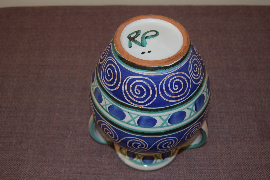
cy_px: 90
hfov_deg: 41.1
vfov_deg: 28.1
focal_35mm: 48
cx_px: 135
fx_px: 360
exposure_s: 1/60
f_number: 4.5
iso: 640
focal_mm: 32
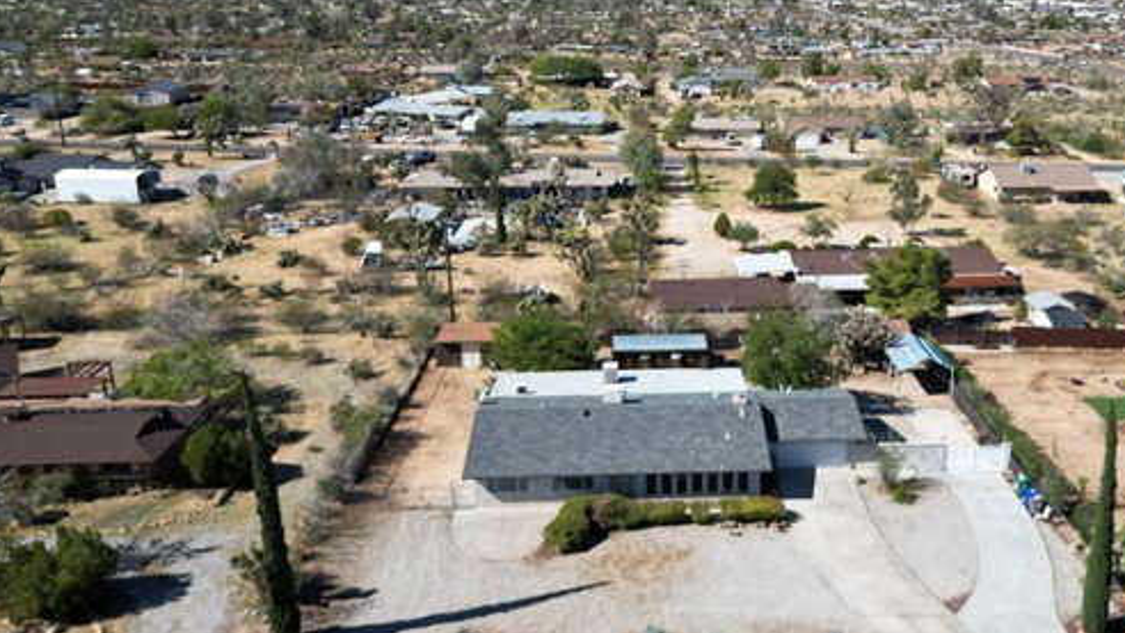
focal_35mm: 34
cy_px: 286
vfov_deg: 34.6
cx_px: 684
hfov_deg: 57.5
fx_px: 1014
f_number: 1.7
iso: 120
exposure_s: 1/3000
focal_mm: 6.72
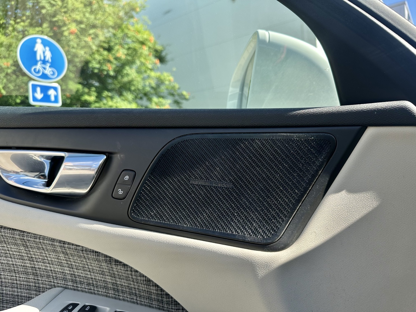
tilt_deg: -1.1
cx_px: 208
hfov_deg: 71.6
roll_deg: +2.2
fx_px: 288
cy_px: 156
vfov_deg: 56.8
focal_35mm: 24
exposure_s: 1/690
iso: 80
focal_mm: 6.86
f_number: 1.78
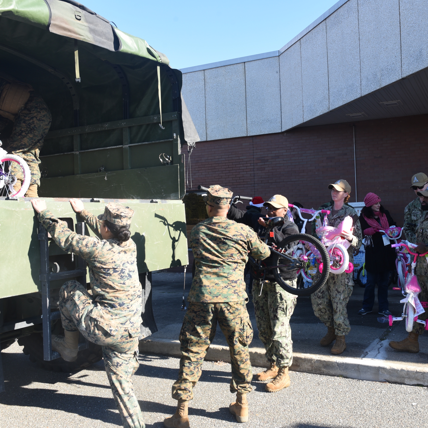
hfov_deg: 44.8
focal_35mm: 37
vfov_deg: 44.9
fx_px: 518
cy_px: 214
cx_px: 247
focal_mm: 29
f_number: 9
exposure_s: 1/320
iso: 400
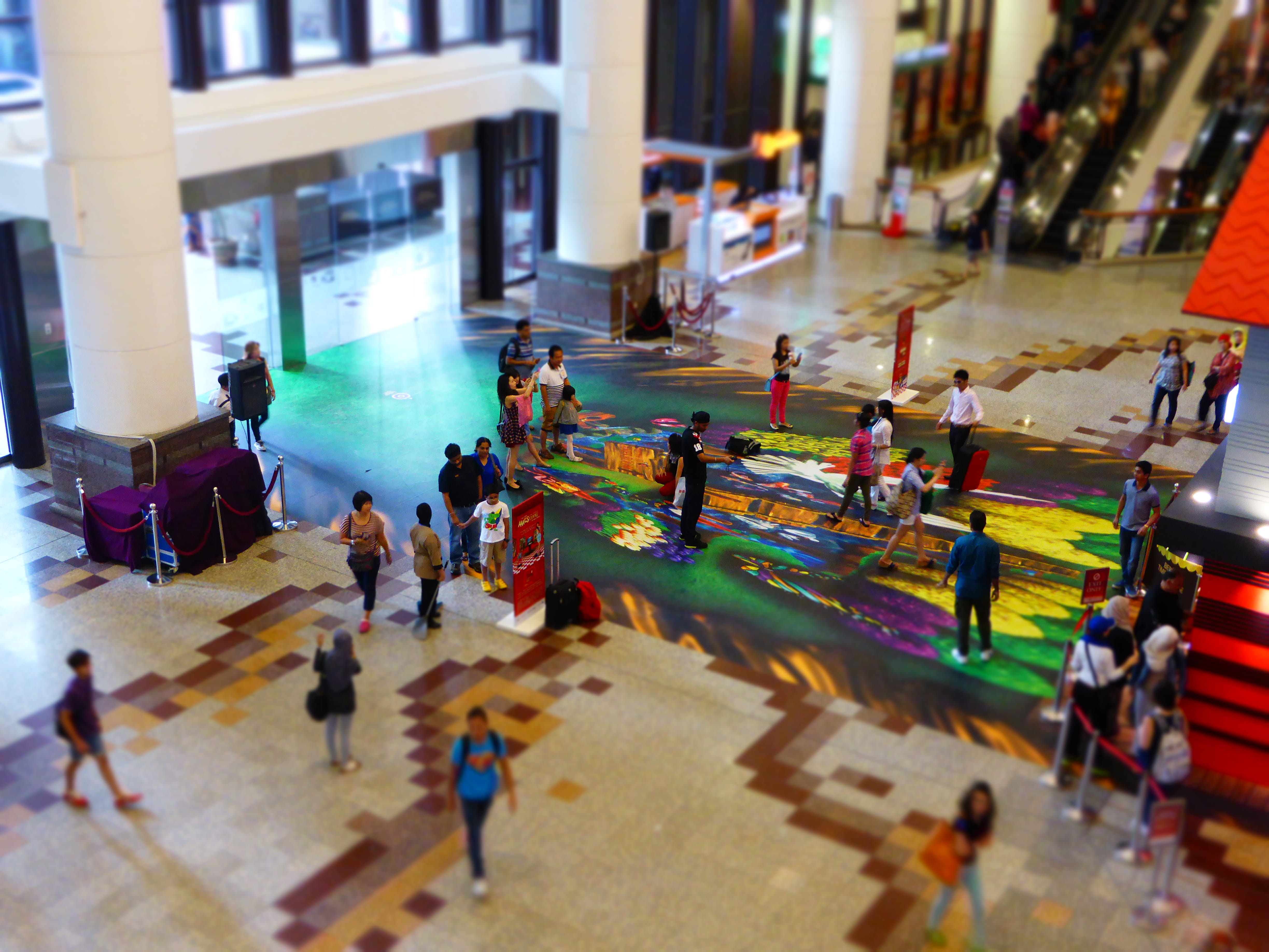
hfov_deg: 45.8
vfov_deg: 35.1
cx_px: 634
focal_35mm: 41
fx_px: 1503
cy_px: 476
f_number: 3.9
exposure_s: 1/15
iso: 400
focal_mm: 7.4
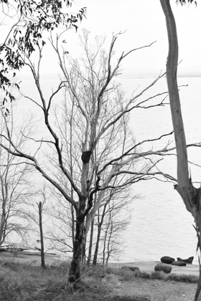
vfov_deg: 19.5
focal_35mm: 105
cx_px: 100
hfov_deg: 13.0
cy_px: 150
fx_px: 879
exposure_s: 1/8000
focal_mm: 70
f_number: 6.3
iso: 8000
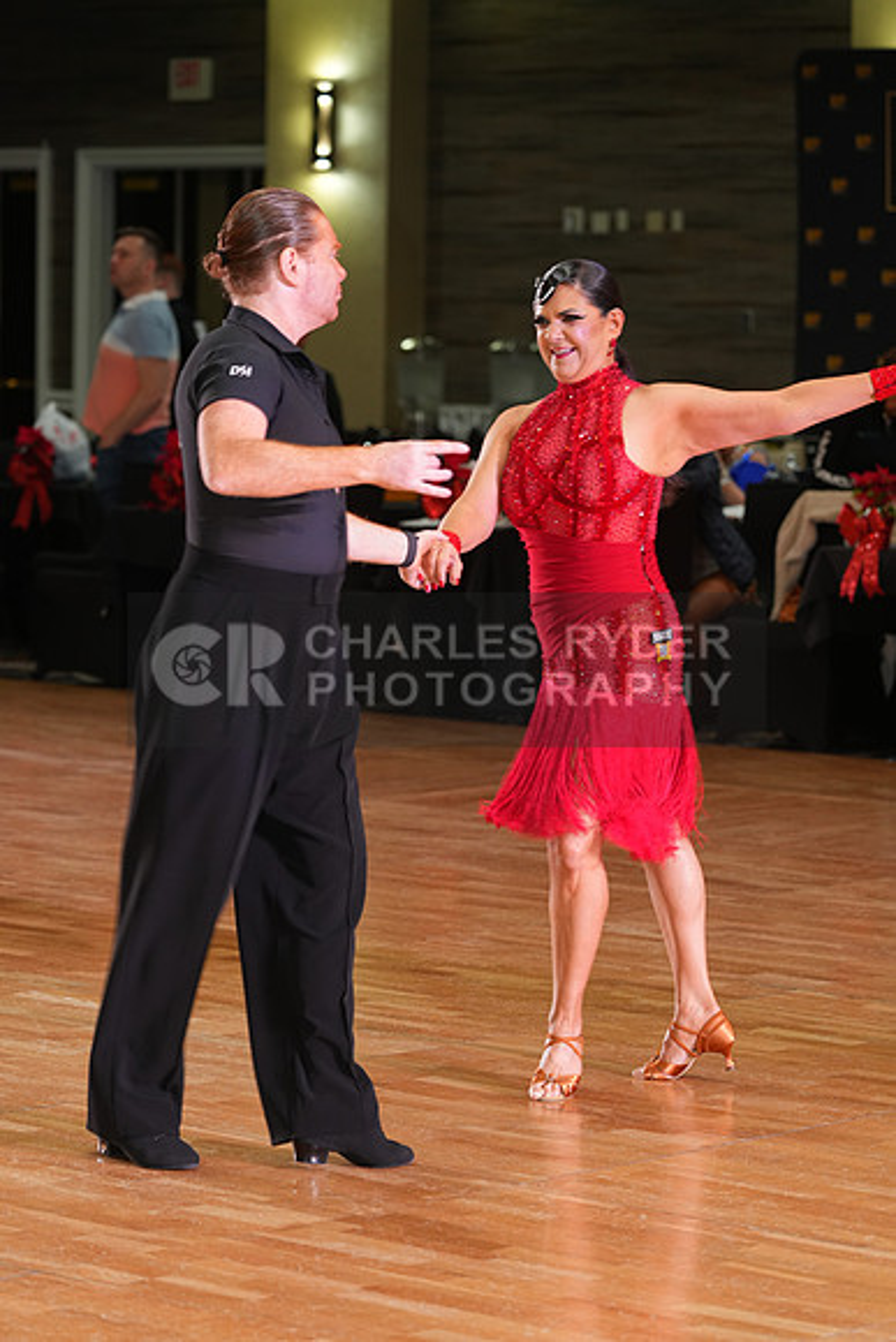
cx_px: 448
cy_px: 671
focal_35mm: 121
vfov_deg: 16.9
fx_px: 4514
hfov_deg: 11.3
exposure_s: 1/60
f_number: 4
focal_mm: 121
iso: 640
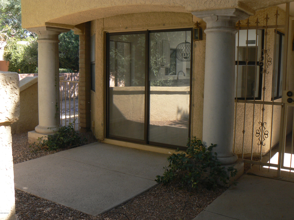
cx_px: 147
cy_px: 110
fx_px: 331
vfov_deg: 36.8
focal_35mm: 39
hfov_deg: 47.9
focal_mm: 6.5
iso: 80
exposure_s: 1/125
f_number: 5
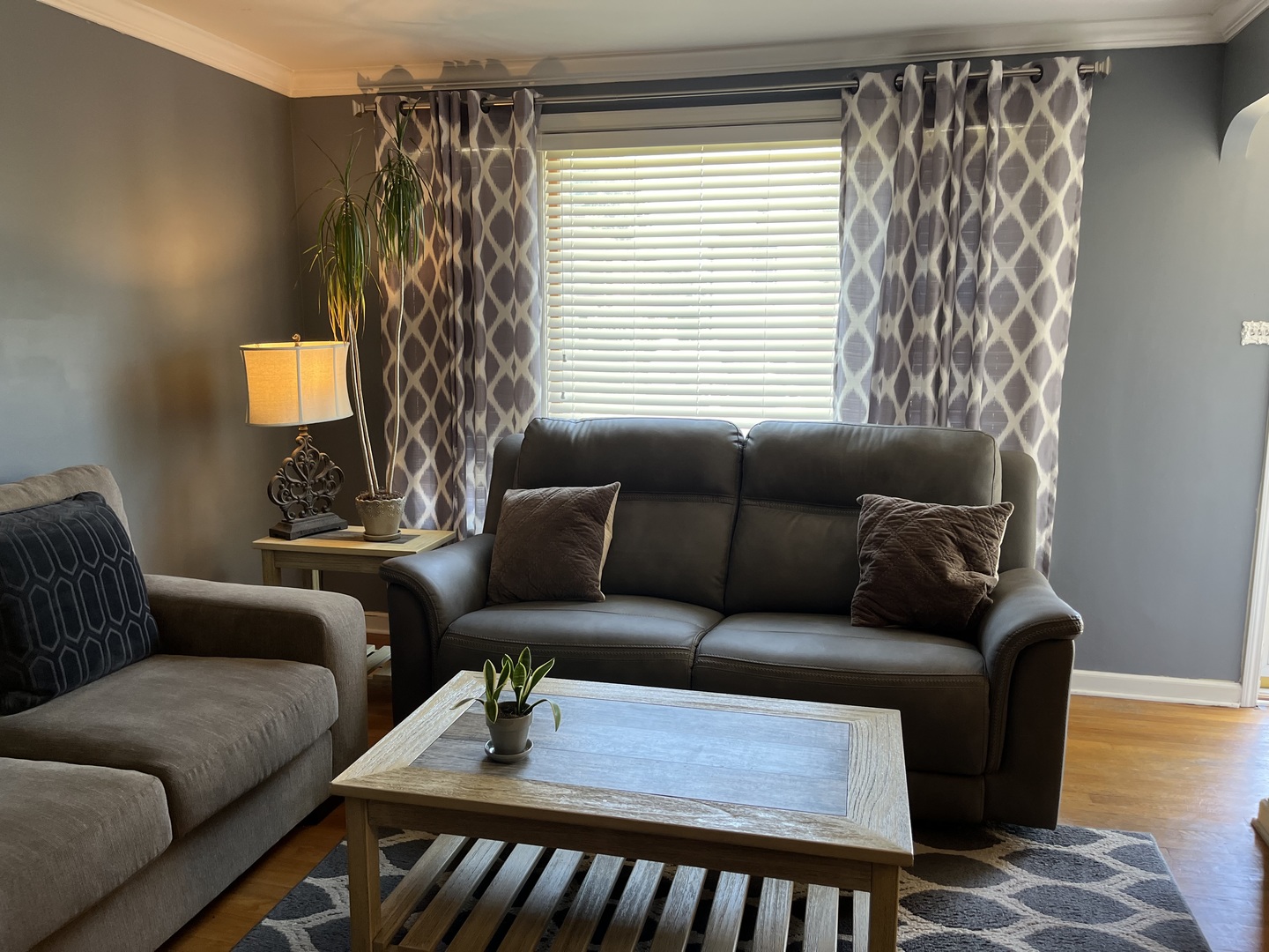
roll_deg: -0.1
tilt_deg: -8.4
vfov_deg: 53.1
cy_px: 476
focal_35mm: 26
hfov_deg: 67.3
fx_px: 953
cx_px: 634
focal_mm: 5.1
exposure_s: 1/120
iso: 125
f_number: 1.6
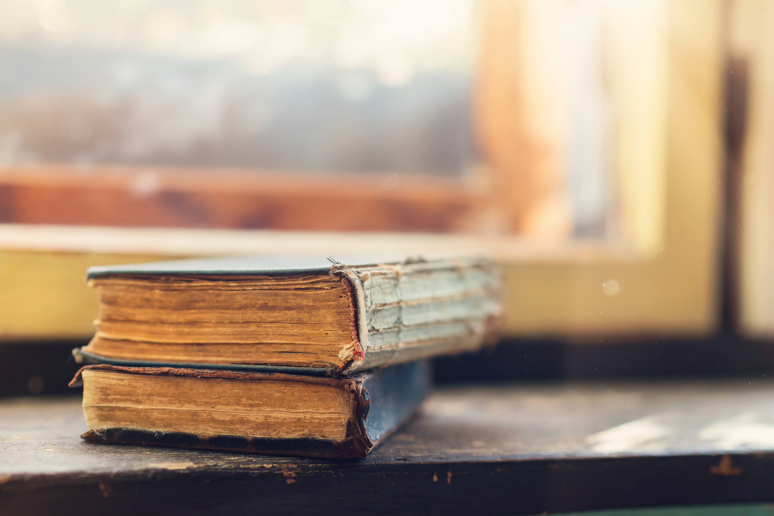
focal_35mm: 85
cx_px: 387
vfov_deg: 16.1
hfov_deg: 23.9
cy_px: 258
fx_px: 1828
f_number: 2.8
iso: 400
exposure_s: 1/250
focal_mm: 85
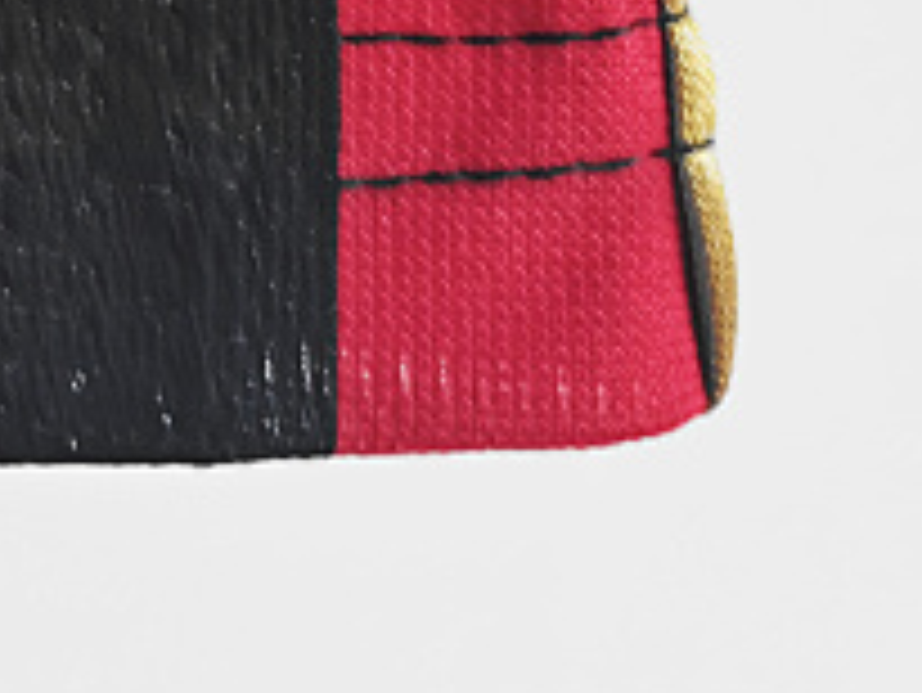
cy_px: -806
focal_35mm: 137
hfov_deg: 13.4
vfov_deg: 9.9
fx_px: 3651
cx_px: -571
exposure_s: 1/100
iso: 200
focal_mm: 5.58
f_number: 1.8
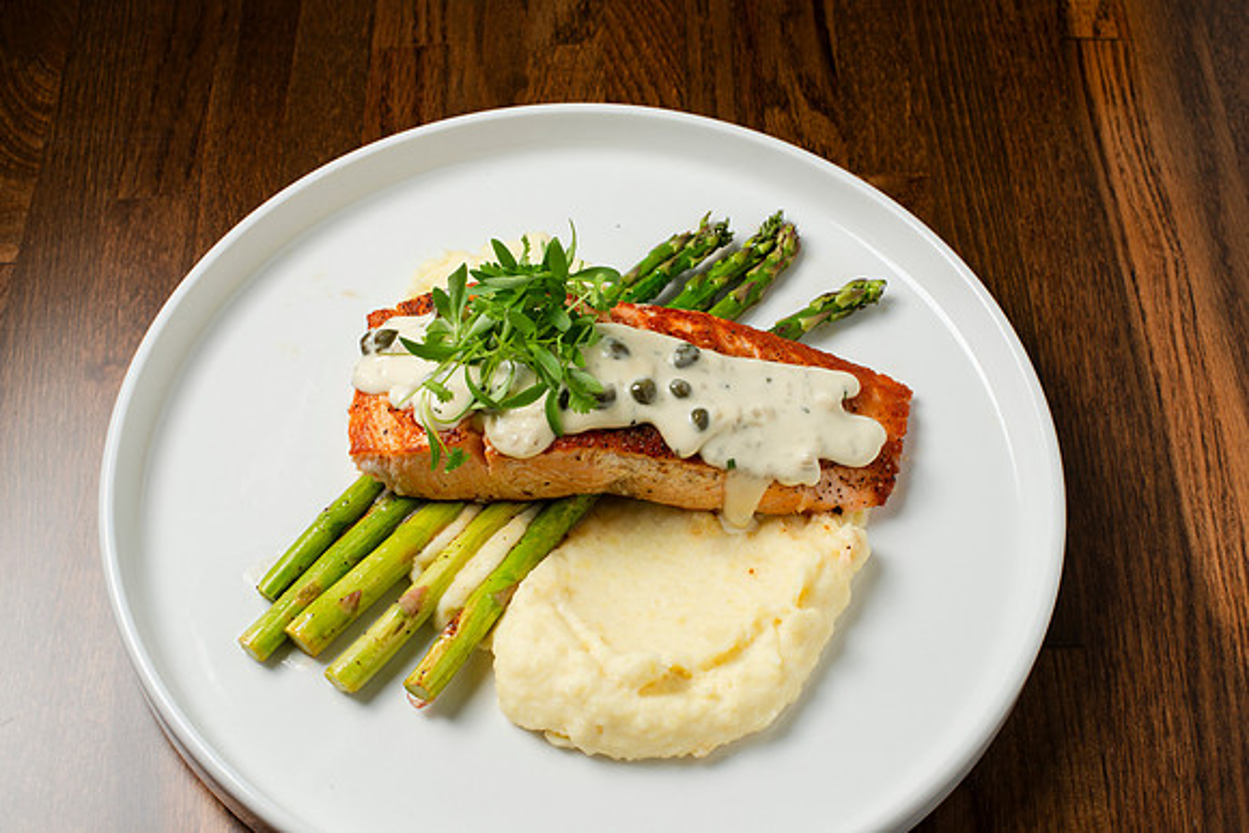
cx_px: 624
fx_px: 1735
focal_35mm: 50
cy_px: 416
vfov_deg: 27.0
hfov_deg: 39.6
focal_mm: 50
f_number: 10
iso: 320
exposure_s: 1/250
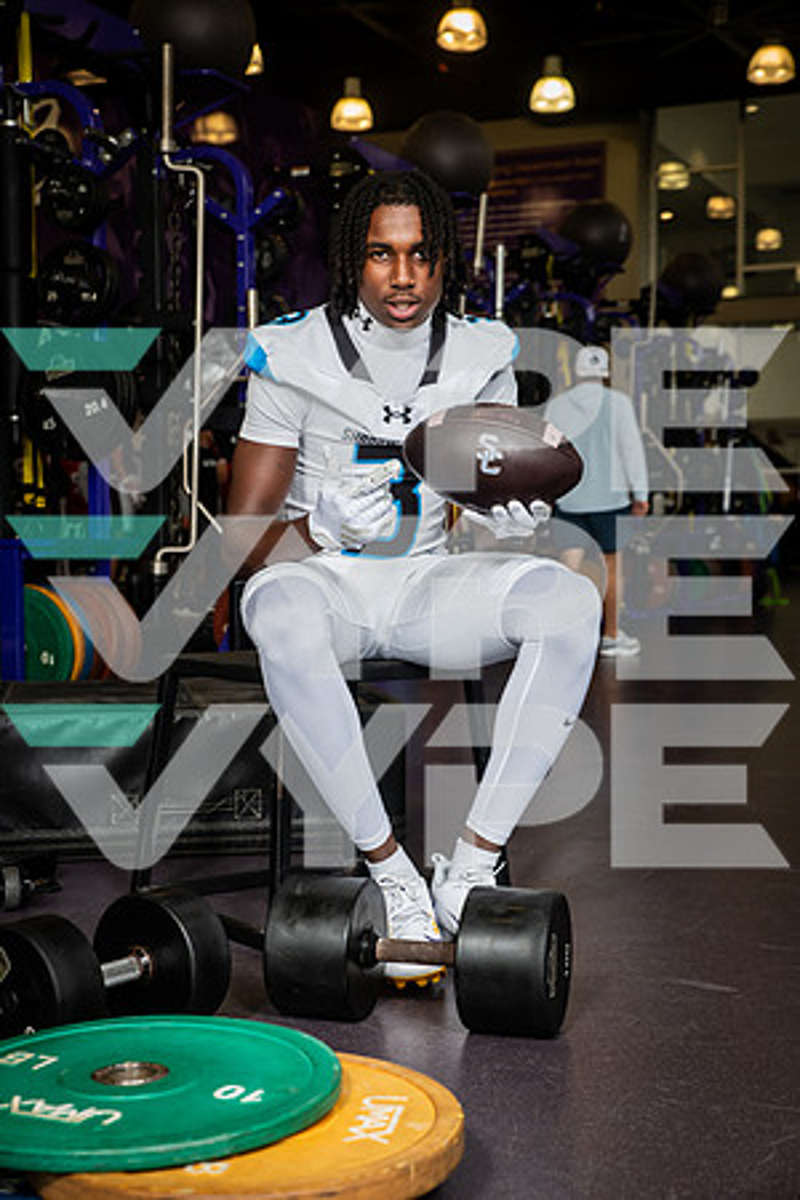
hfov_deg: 24.6
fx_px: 1833
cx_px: 400
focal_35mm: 55
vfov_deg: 36.2
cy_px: 600
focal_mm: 55
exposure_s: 1/250
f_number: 5.6
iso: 500
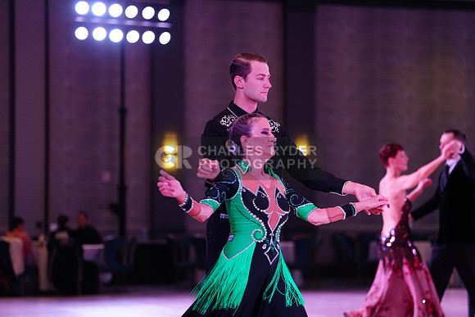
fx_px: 1425
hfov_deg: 18.9
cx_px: 238
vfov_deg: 12.7
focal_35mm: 108
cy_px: 158
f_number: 2.8
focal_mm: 108
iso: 2500
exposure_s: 1/500
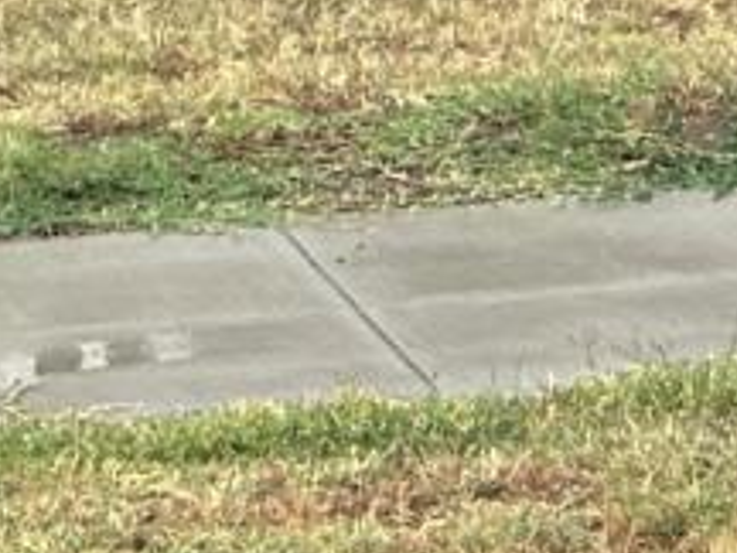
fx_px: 7111
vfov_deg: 4.3
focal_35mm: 334
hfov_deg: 5.8
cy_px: -1149
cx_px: 1276
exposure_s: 1/2028
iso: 80
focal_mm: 6.86
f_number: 1.78
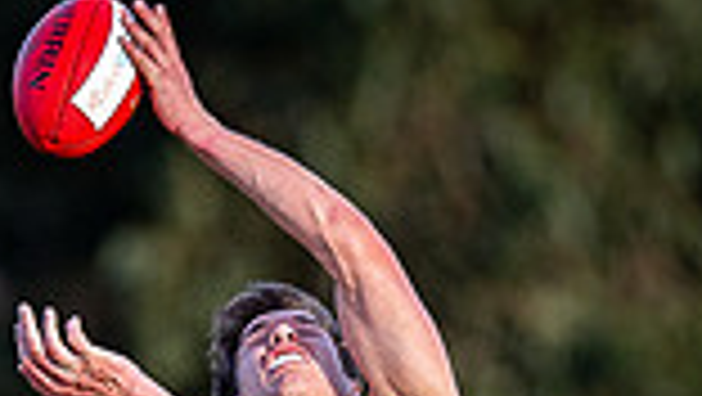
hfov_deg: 0.7
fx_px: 60854
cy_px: 480
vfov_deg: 0.4
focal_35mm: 3267
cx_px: 269
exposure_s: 1/1600
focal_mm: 500
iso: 500
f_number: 4
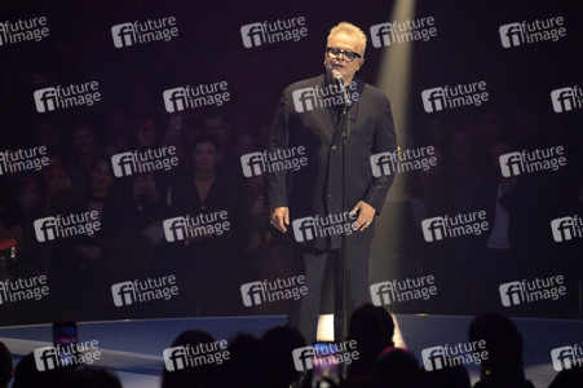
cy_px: 194
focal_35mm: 250
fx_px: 4046
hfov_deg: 8.2
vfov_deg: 5.5
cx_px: 292
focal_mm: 250
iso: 8000
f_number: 5.6
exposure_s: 1/320
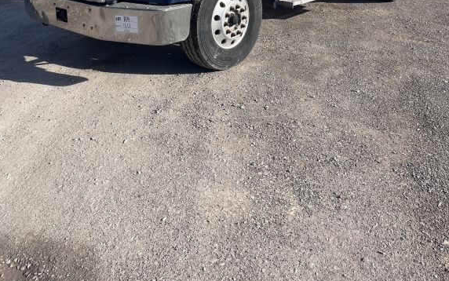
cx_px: 224
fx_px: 453
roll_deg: +2.0
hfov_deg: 52.7
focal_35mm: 37
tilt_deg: -7.8
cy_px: -9
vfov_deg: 31.5
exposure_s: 1/3413
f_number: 1.6
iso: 50
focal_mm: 5.1
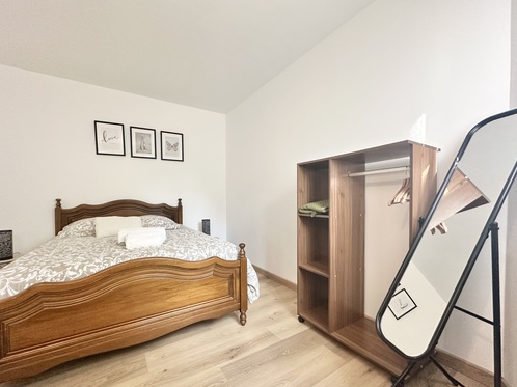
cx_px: 255
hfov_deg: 98.2
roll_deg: +0.1
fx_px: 224
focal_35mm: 15
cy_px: 205
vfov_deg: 81.6
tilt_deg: -1.0
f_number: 2.2
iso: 320
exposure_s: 1/80
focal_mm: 2.22
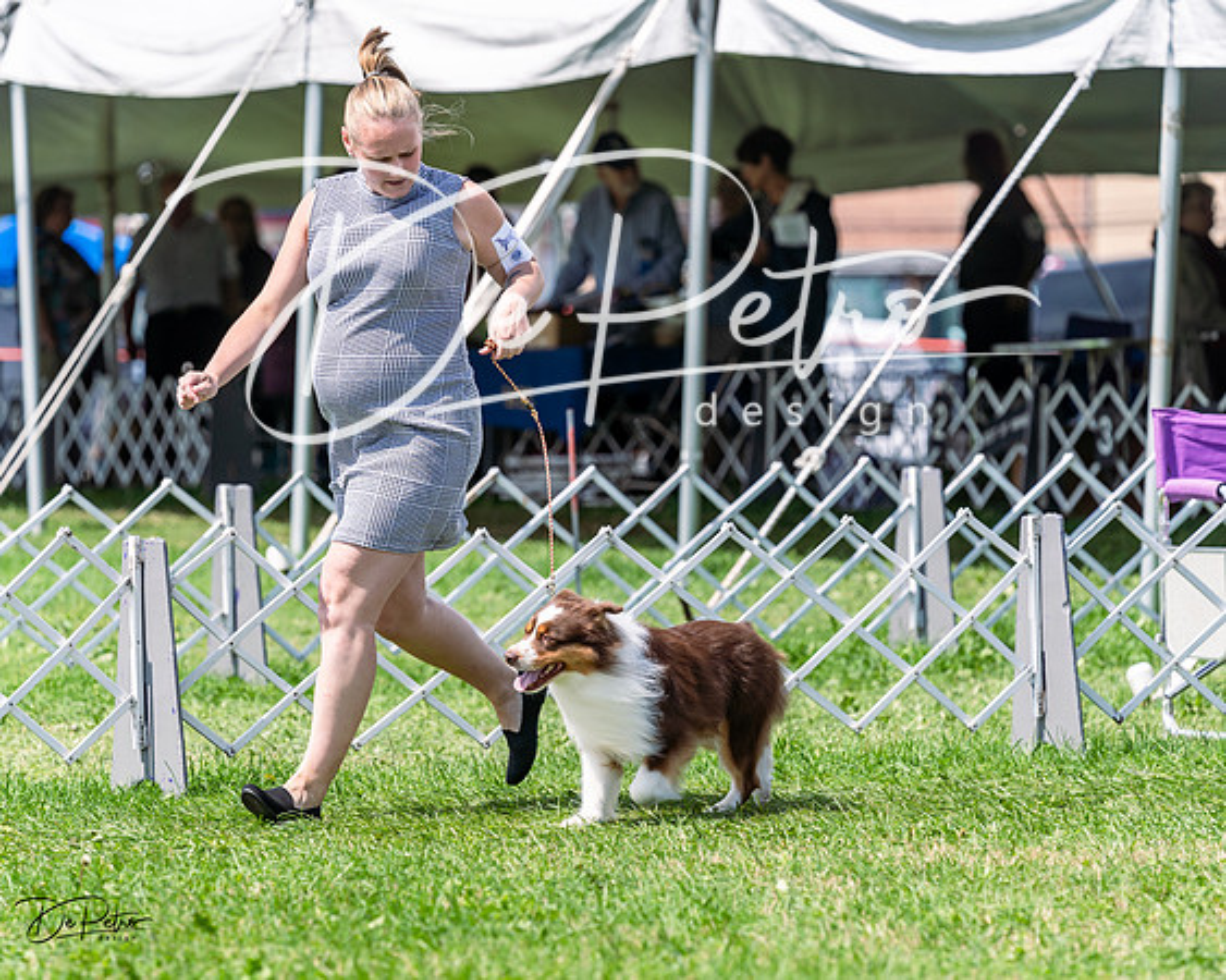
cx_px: 613
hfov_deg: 8.6
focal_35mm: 225
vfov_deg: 6.9
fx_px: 8170
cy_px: 490
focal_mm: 200
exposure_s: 1/1000
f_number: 4.5
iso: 100
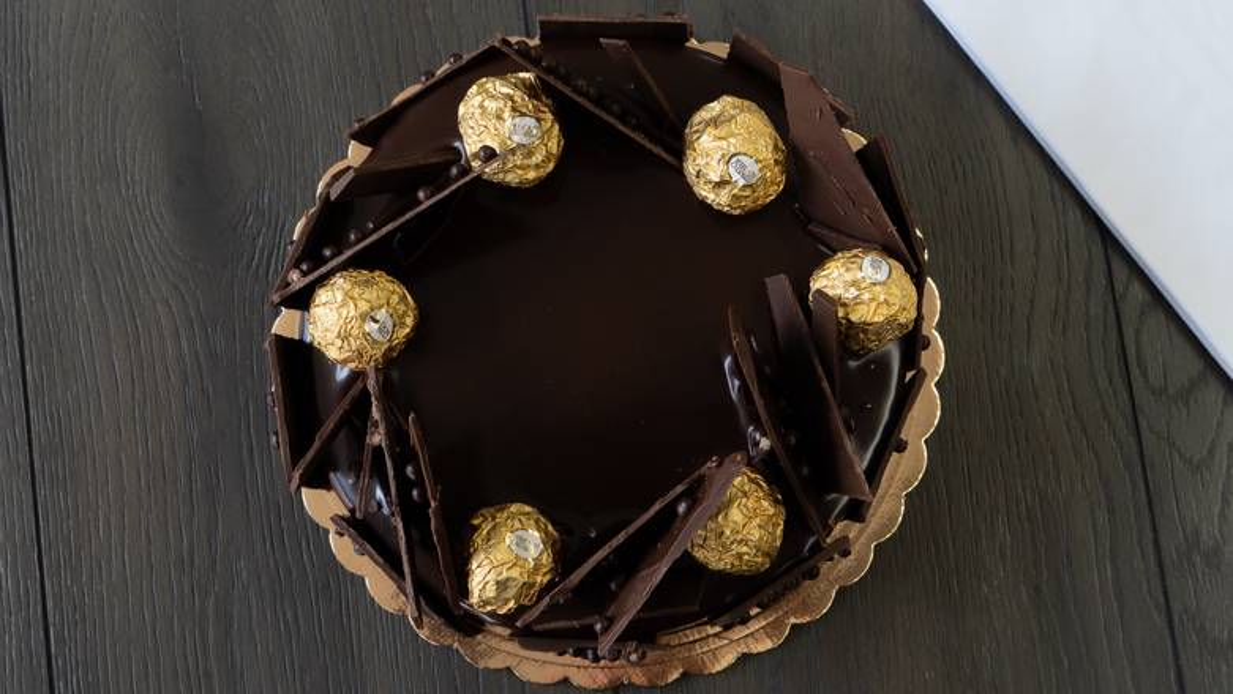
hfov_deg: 49.5
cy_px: 347
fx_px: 1336
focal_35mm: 41
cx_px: 616
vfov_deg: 29.1
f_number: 8
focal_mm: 26
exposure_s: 1/30
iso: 320
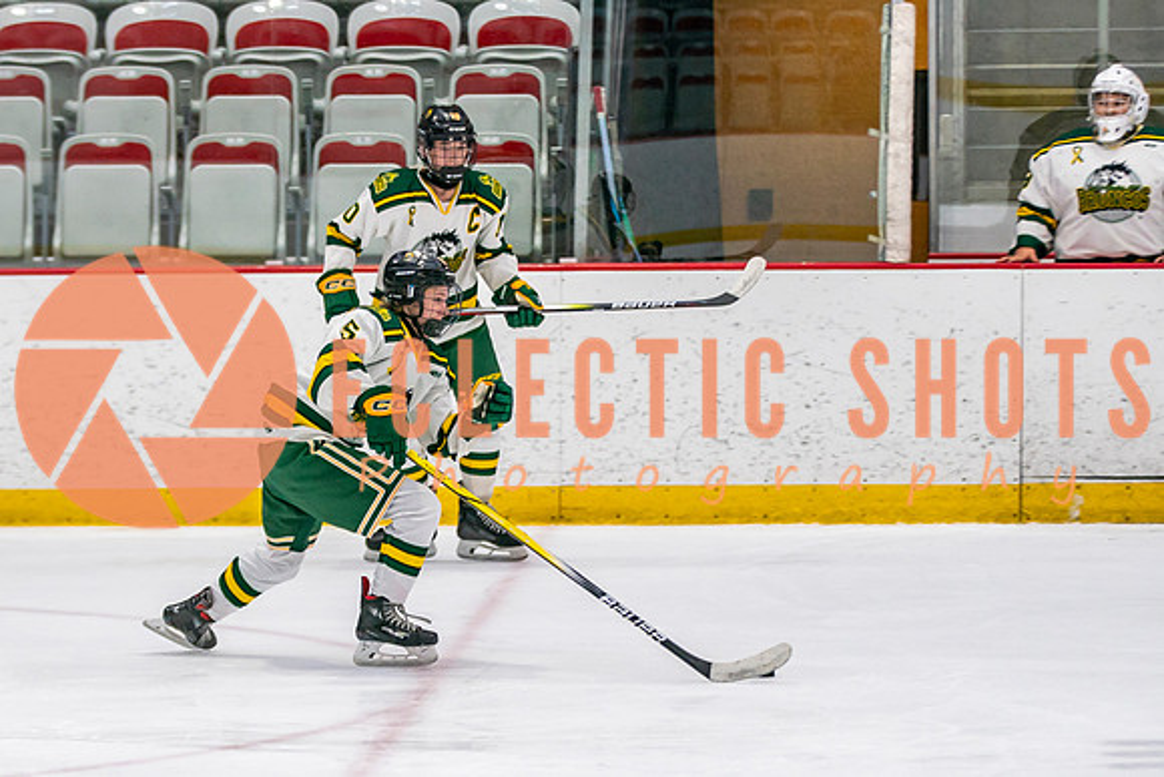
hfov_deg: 9.1
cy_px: 498
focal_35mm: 227
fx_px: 7332
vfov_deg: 6.1
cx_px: 268
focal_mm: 110
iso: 640
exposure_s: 1/640
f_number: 2.8
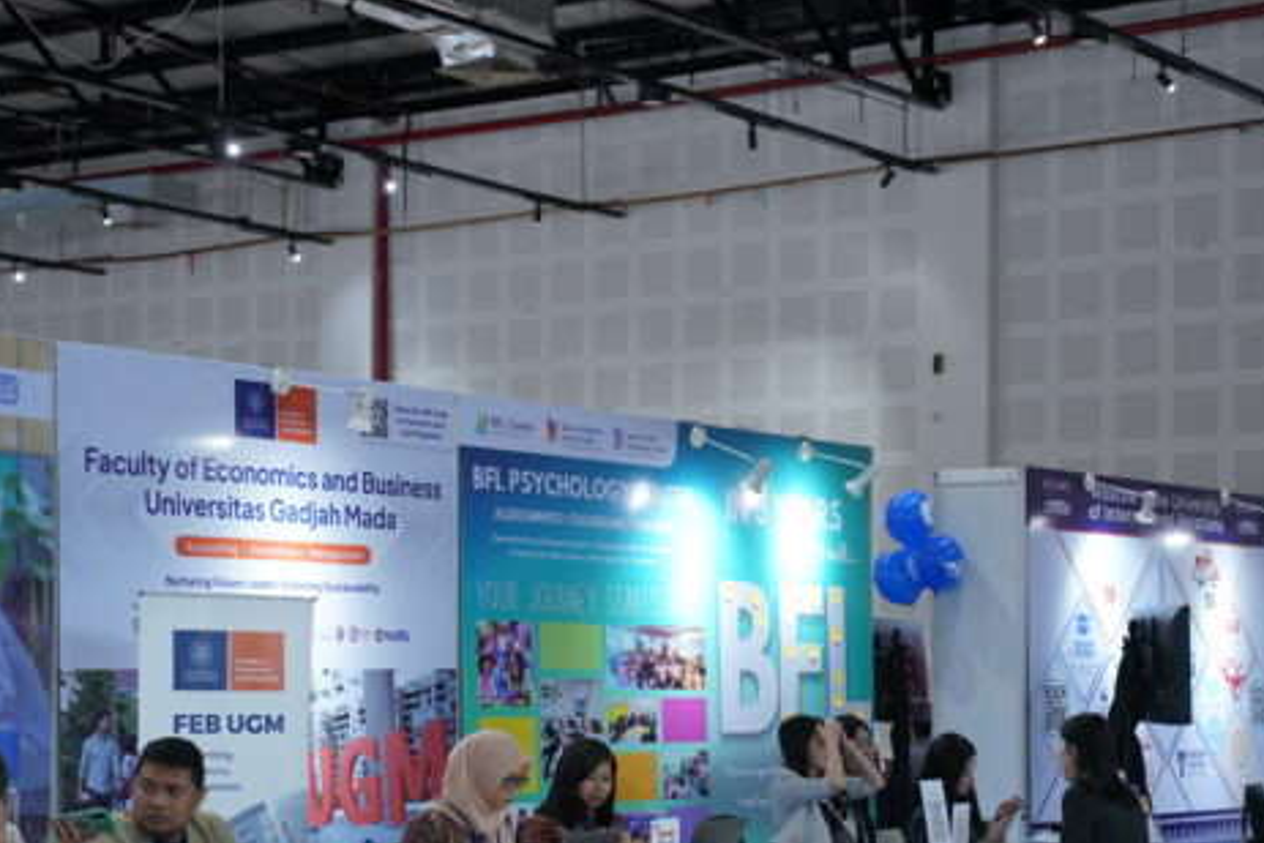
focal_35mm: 78
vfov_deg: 17.4
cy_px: 581
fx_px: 2739
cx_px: 672
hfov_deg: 26.0
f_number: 2.8
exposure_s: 1/200
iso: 1600
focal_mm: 47
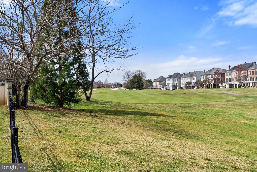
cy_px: 86
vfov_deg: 38.9
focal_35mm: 34
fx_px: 243
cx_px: 128
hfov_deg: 55.8
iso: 640
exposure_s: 1/1000
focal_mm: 34
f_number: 8
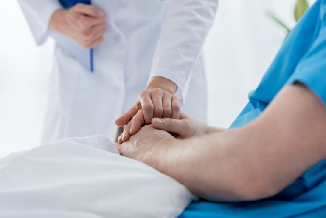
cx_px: 163
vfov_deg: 11.3
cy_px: 109
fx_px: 1105
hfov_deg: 16.8
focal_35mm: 122
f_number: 3.5
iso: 160
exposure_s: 1/200
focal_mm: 122
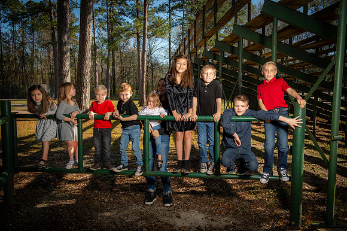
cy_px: 116
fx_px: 328
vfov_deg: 38.8
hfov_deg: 55.8
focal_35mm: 34
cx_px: 174
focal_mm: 34
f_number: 5
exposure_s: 1/250
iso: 80
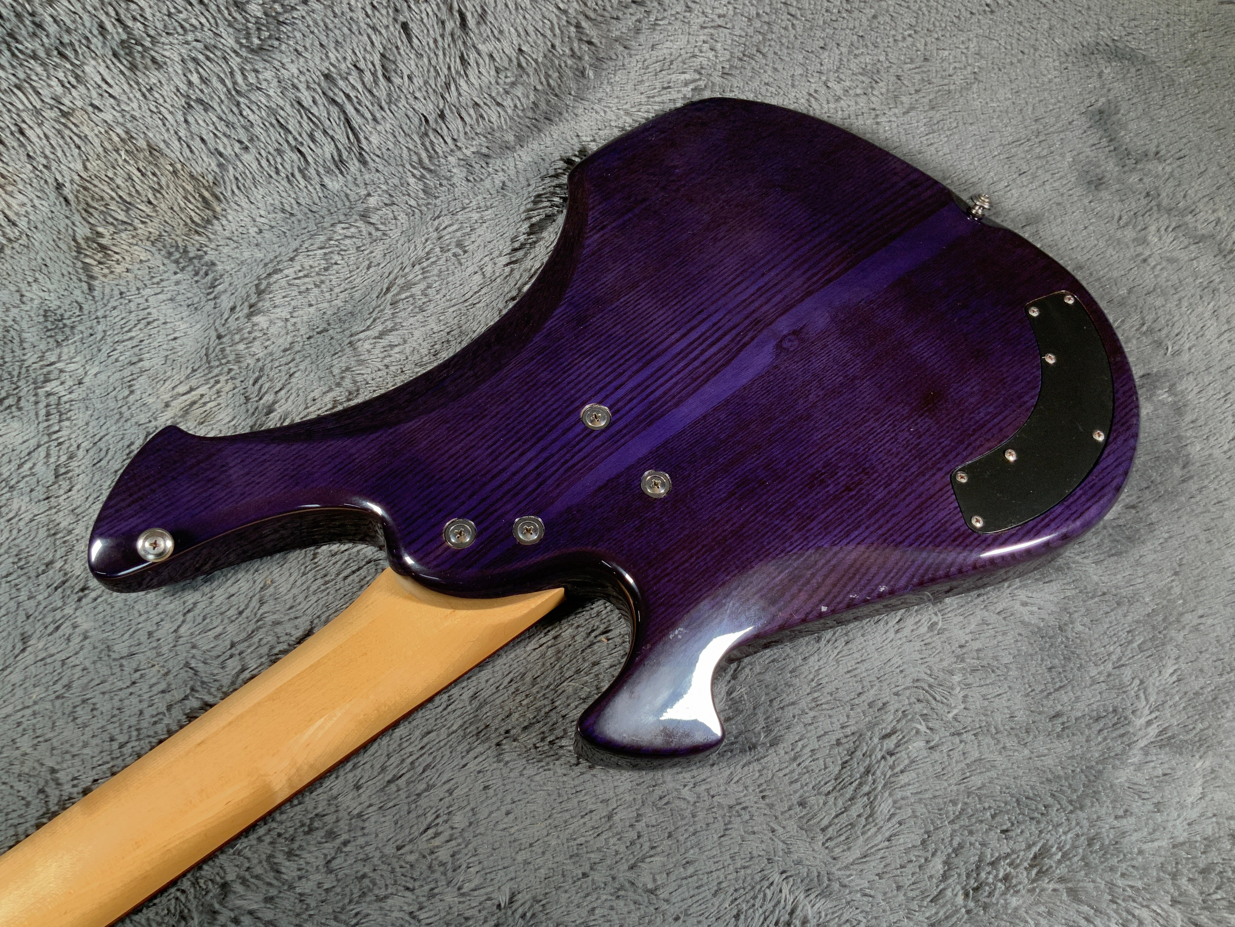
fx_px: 1035
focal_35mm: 29
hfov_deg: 61.7
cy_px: 464
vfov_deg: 48.2
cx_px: 618
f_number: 1.8
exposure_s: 1/104
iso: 50
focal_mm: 3
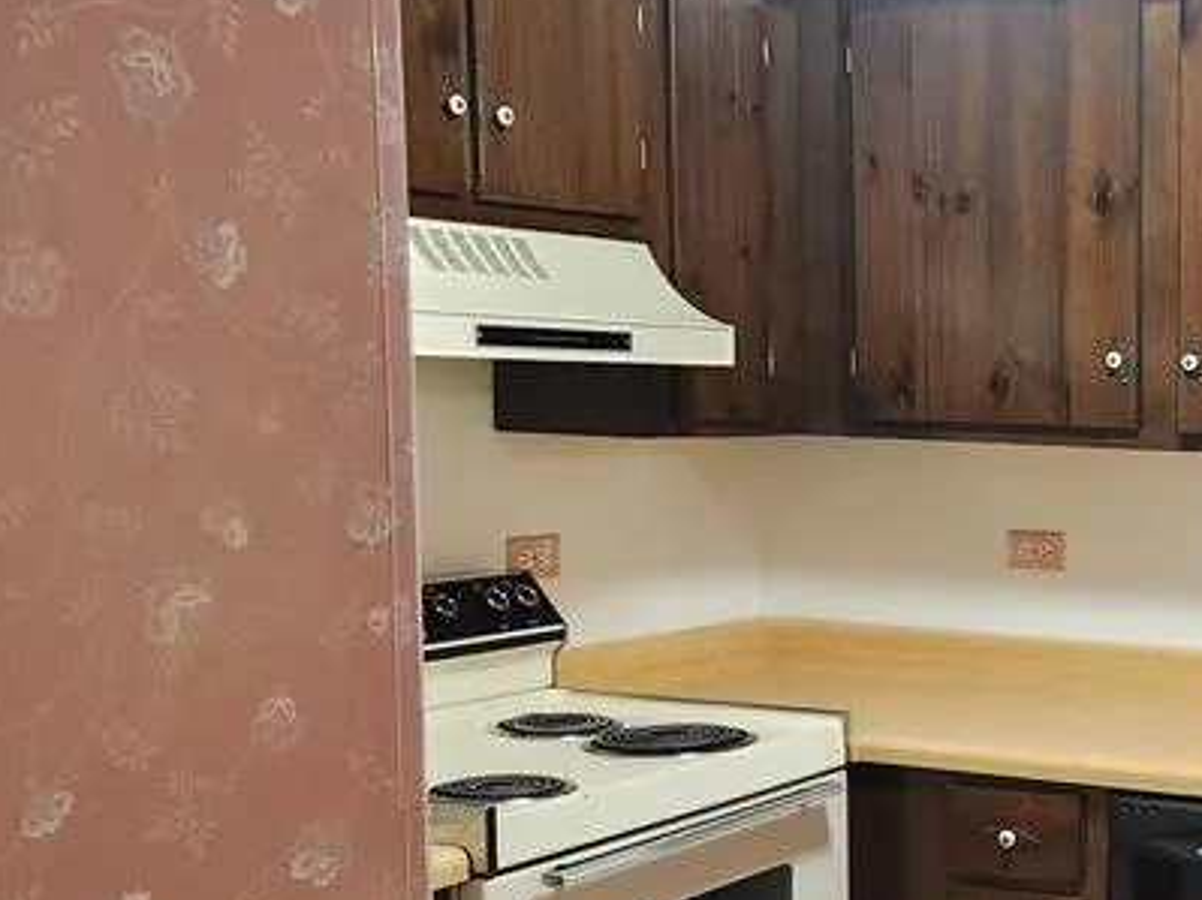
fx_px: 2048
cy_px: 602
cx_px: 1428
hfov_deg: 28.6
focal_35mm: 59
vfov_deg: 24.7
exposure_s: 1/120
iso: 800
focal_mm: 5.4
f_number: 1.8
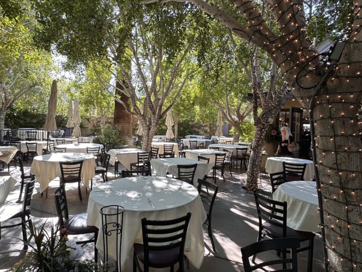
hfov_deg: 78.8
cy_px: 132
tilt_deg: -0.5
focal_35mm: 21
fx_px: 220
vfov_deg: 63.4
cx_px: 165
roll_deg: -2.0
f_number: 2.2
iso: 40
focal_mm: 2.22
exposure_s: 1/167
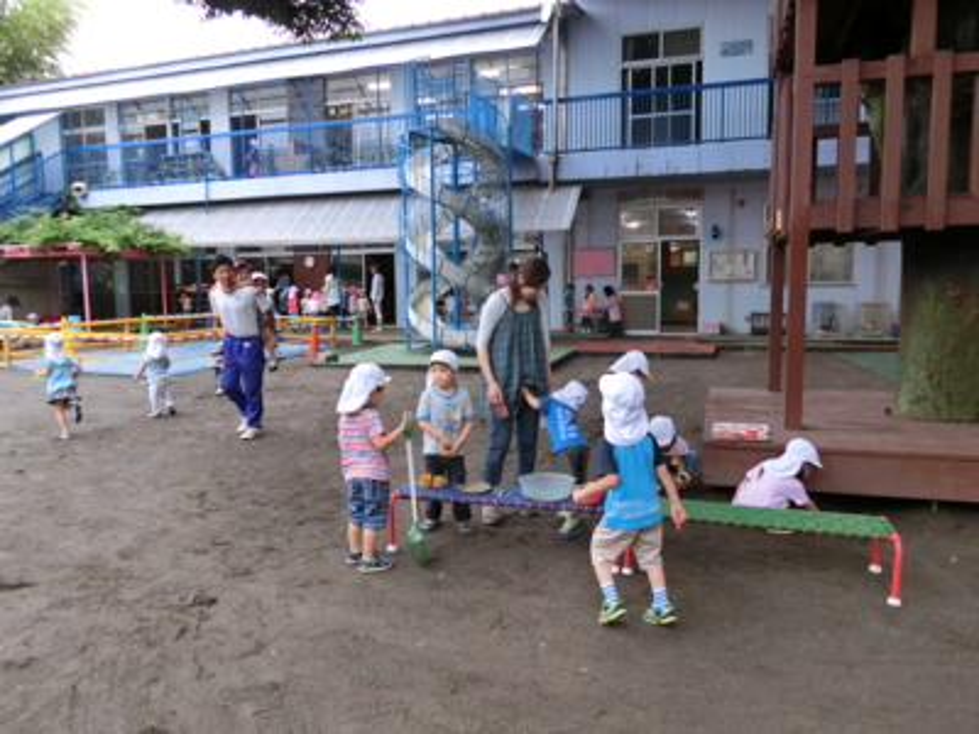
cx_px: 490
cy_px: 367
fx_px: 707
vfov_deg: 54.9
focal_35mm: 25
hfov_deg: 69.4
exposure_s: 1/125
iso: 160
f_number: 3.5
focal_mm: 4.5
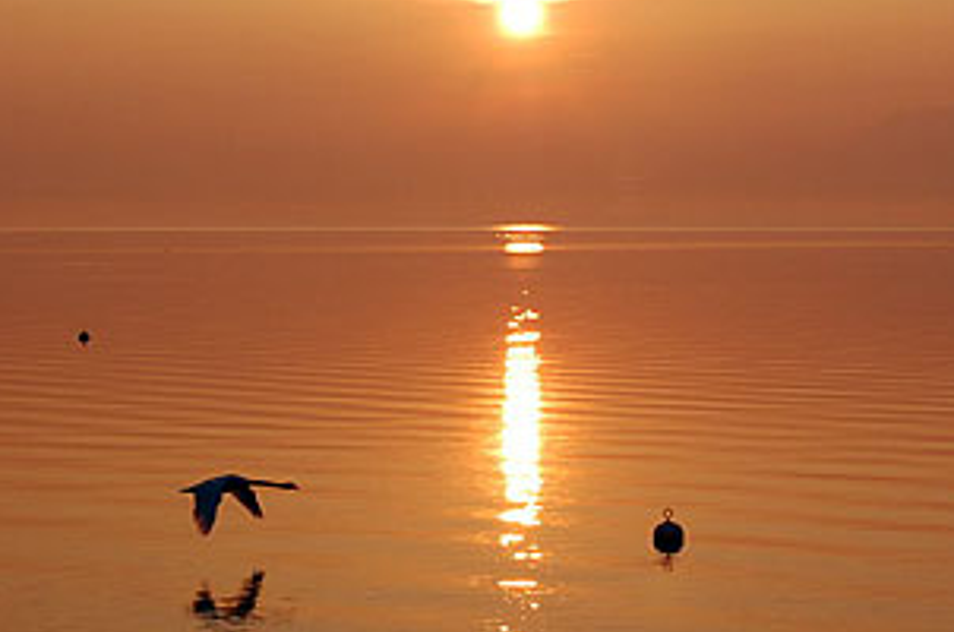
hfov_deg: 16.7
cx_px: 572
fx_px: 3246
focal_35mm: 123
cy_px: 269
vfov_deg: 11.1
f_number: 11
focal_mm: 55
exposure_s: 1/500
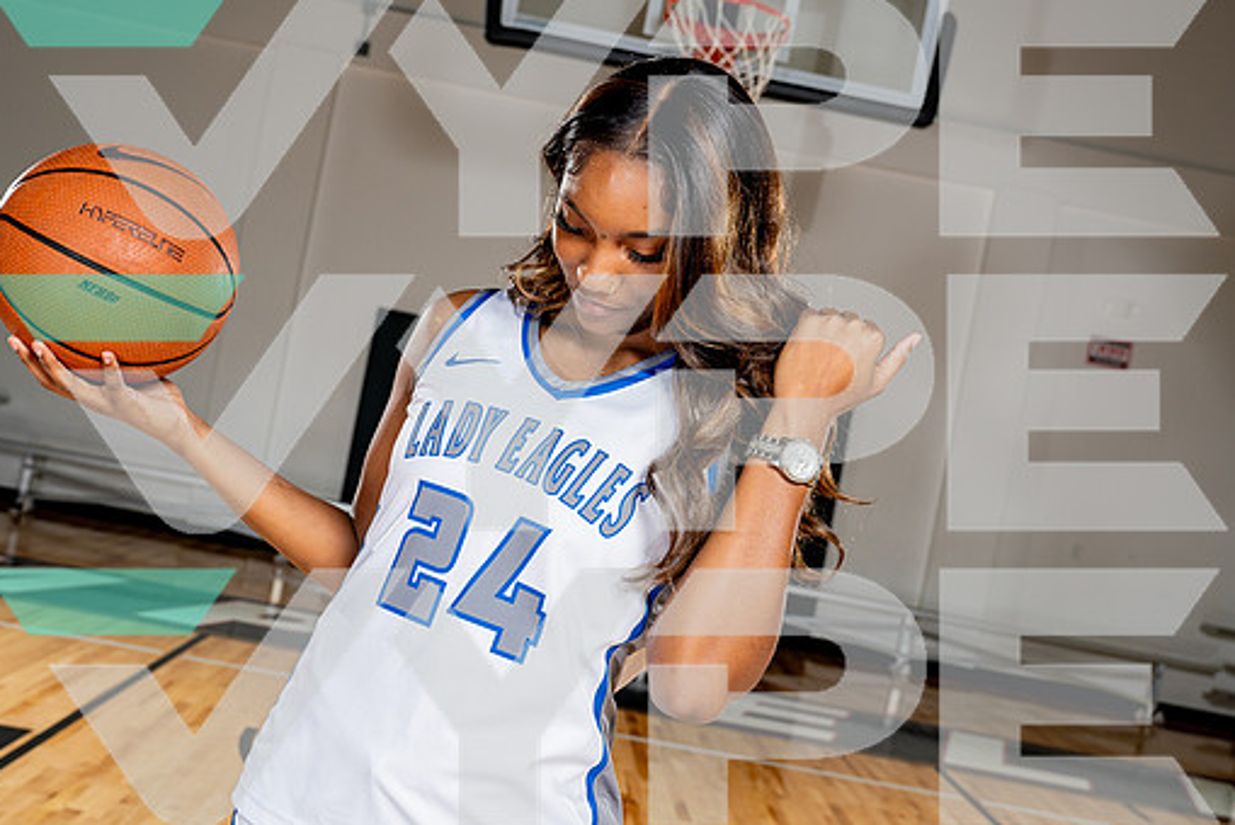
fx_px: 1407
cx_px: 609
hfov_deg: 47.4
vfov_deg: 32.7
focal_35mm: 41
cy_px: 404
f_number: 5.6
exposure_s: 1/250
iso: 200
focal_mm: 36
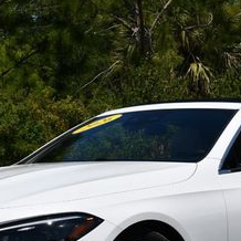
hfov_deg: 12.5
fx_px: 1103
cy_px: 180
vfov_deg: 12.4
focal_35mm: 140
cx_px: 134
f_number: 10
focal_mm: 28
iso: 100
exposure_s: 1/400
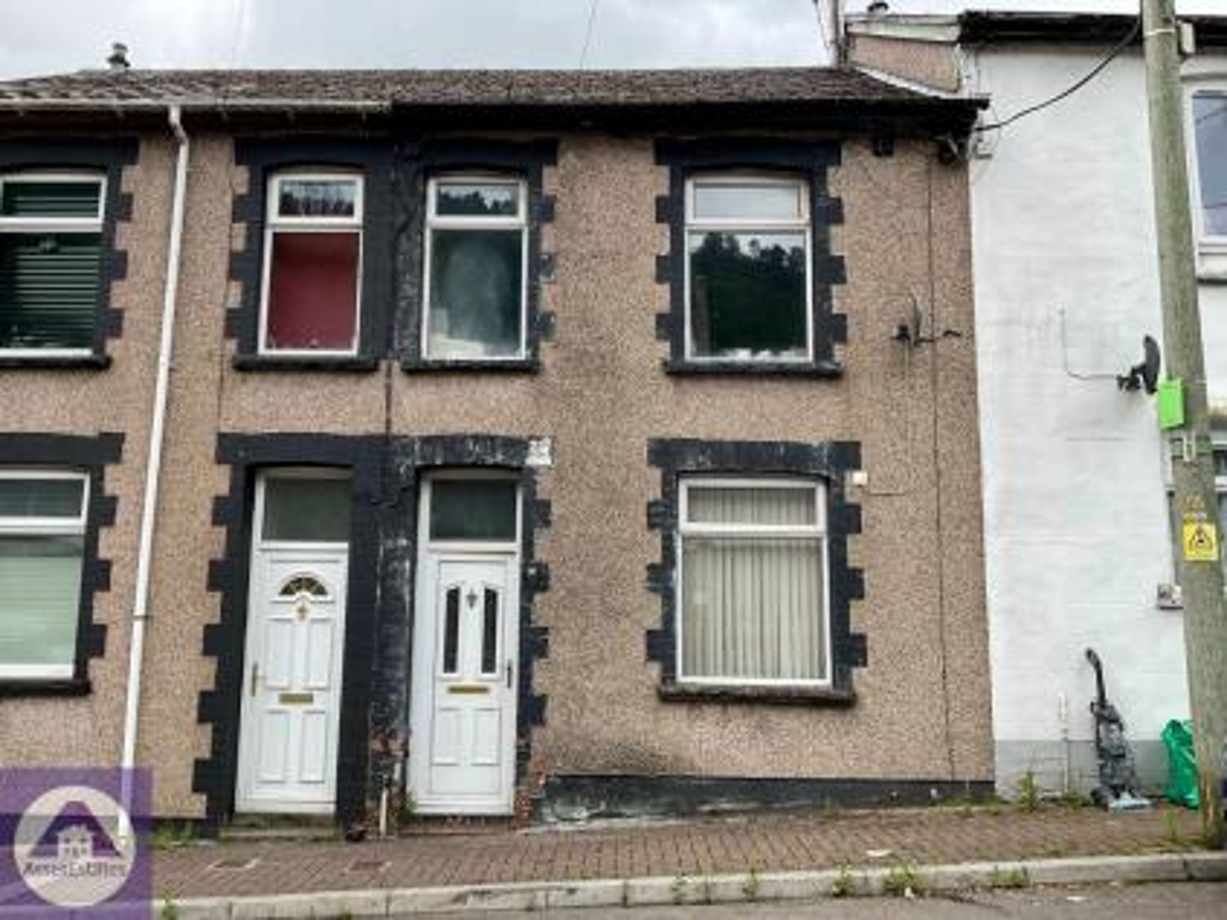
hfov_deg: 61.7
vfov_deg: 48.2
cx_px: 614
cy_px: 460
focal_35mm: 29
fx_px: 1028
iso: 16
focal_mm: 3
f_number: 1.8
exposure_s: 1/635
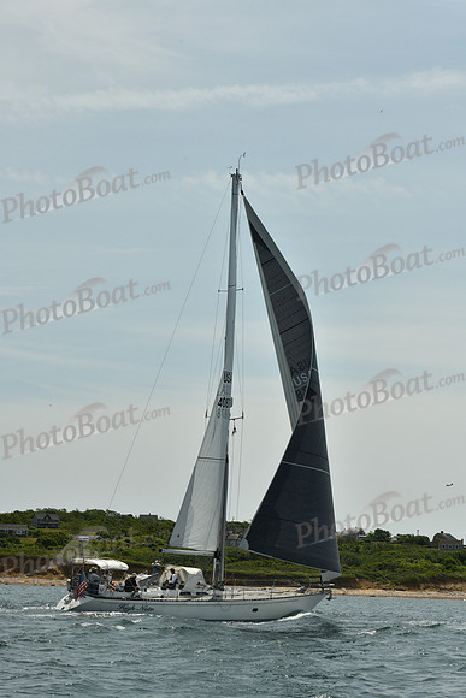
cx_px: 233
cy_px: 349
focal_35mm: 85
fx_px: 1649
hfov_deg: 16.1
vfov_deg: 23.9
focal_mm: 85
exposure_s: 1/1250
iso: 320
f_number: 10
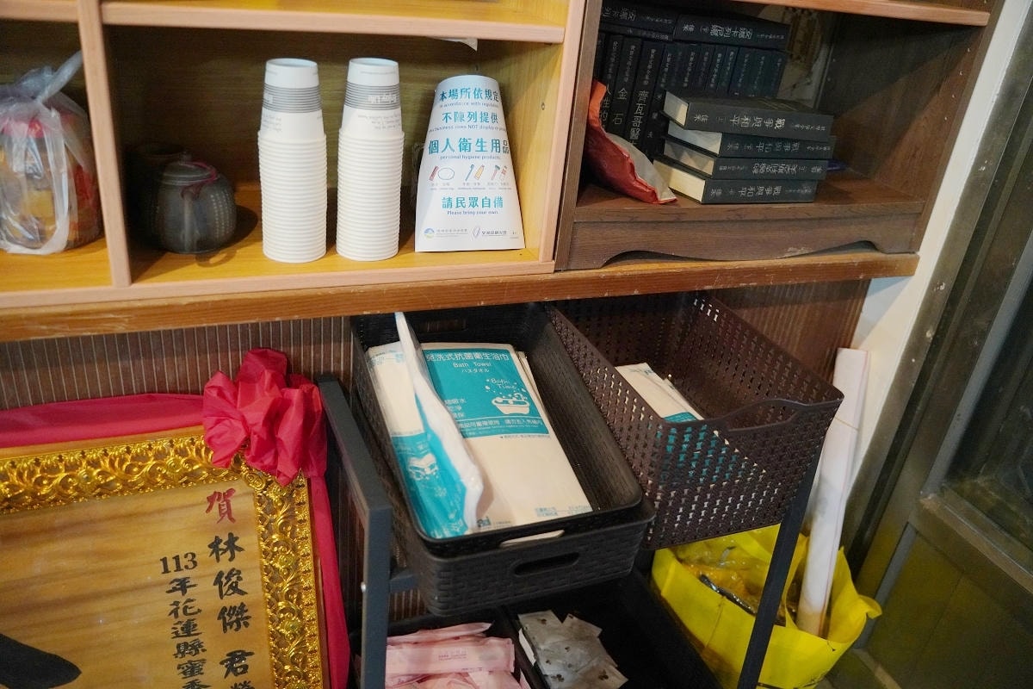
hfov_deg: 65.5
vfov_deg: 46.4
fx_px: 803
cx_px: 516
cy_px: 344
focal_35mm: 28
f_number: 2.8
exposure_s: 1/160
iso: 8000
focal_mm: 28
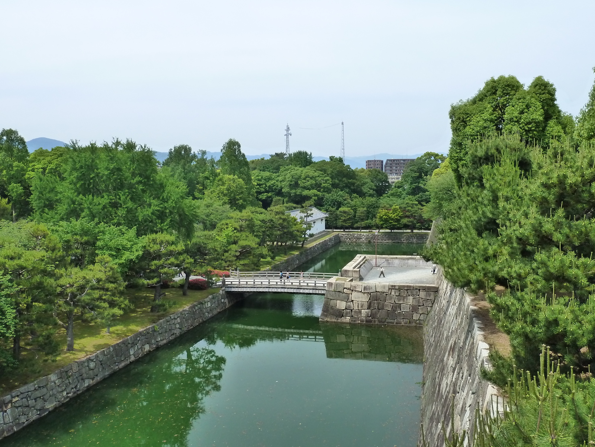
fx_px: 550
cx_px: 298
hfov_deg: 56.8
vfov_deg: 44.2
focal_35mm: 32
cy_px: 224
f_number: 4.5
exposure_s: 1/500
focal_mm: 5.3
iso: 200
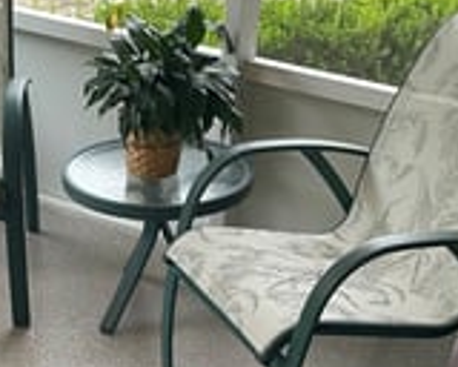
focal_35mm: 76
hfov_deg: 24.8
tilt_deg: -36.2
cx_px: 117
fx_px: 1030
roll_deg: +0.2
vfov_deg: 18.9
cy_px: 462
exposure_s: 1/60
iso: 160
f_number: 1.6
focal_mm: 4.2
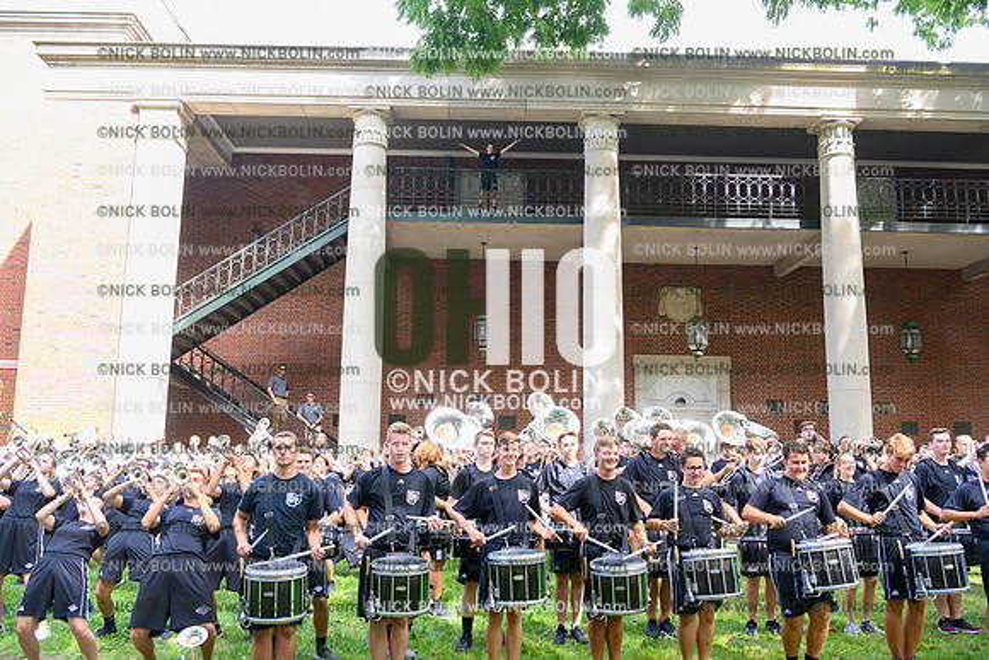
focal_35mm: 32
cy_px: 330
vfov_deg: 41.1
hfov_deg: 58.7
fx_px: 879
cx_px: 494
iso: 2500
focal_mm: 32
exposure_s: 1/500
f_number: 5
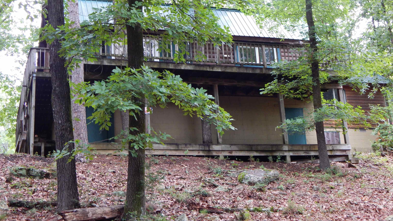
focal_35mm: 59
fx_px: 615
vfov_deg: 20.3
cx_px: 196
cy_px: 84
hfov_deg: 35.4
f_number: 3.8
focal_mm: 9.7
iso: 180
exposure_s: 1/30
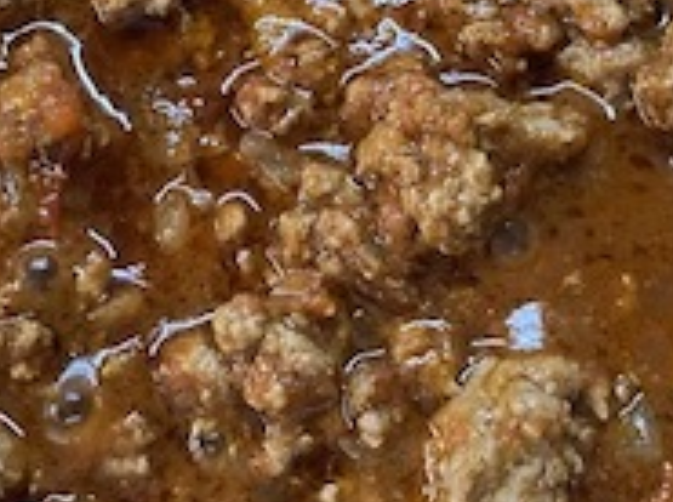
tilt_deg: -69.9
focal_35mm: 91
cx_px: 327
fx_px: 1766
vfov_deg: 16.1
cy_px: 91
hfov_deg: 21.6
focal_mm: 3.99
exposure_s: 1/50
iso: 320
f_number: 1.8
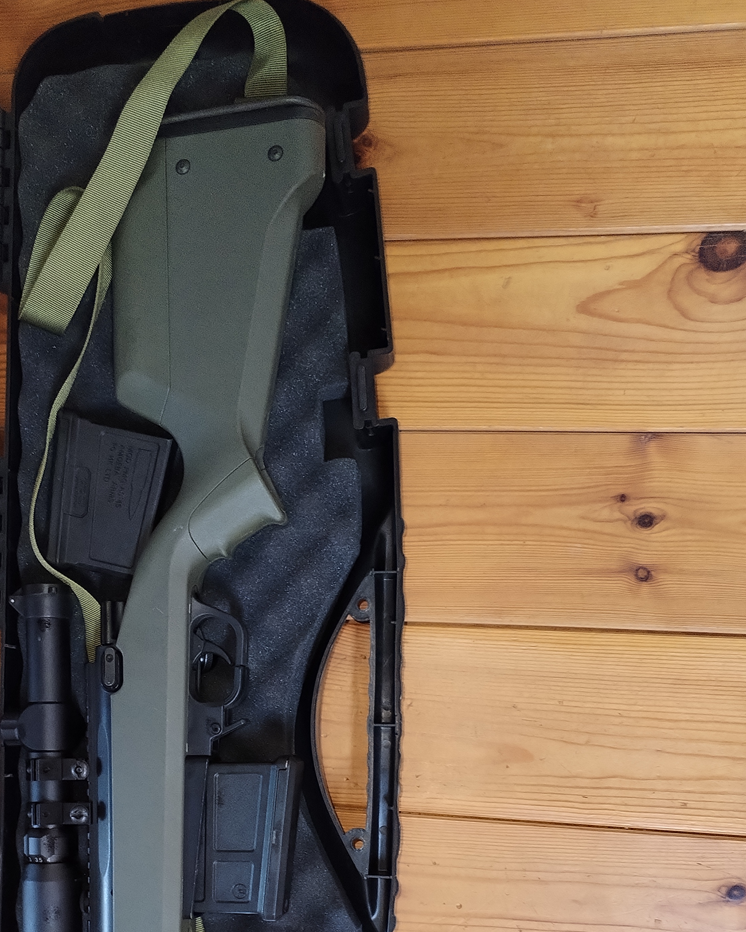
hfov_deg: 31.7
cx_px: 217
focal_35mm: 47
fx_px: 1297
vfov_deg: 38.1
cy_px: 748
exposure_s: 1/20
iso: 775
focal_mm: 4.75
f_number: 1.8
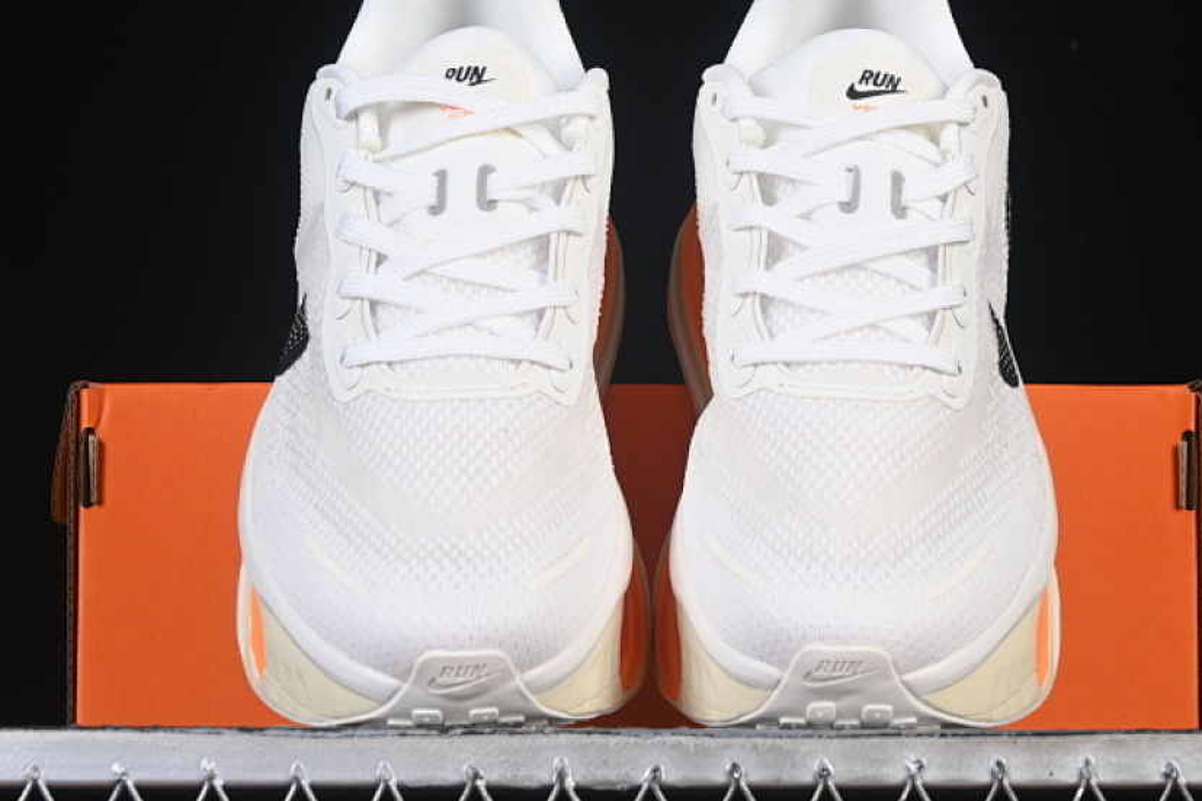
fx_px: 3271
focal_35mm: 98
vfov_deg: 14.0
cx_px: 644
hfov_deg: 20.8
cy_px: 407
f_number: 8
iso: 160
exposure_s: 1/100
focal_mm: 50
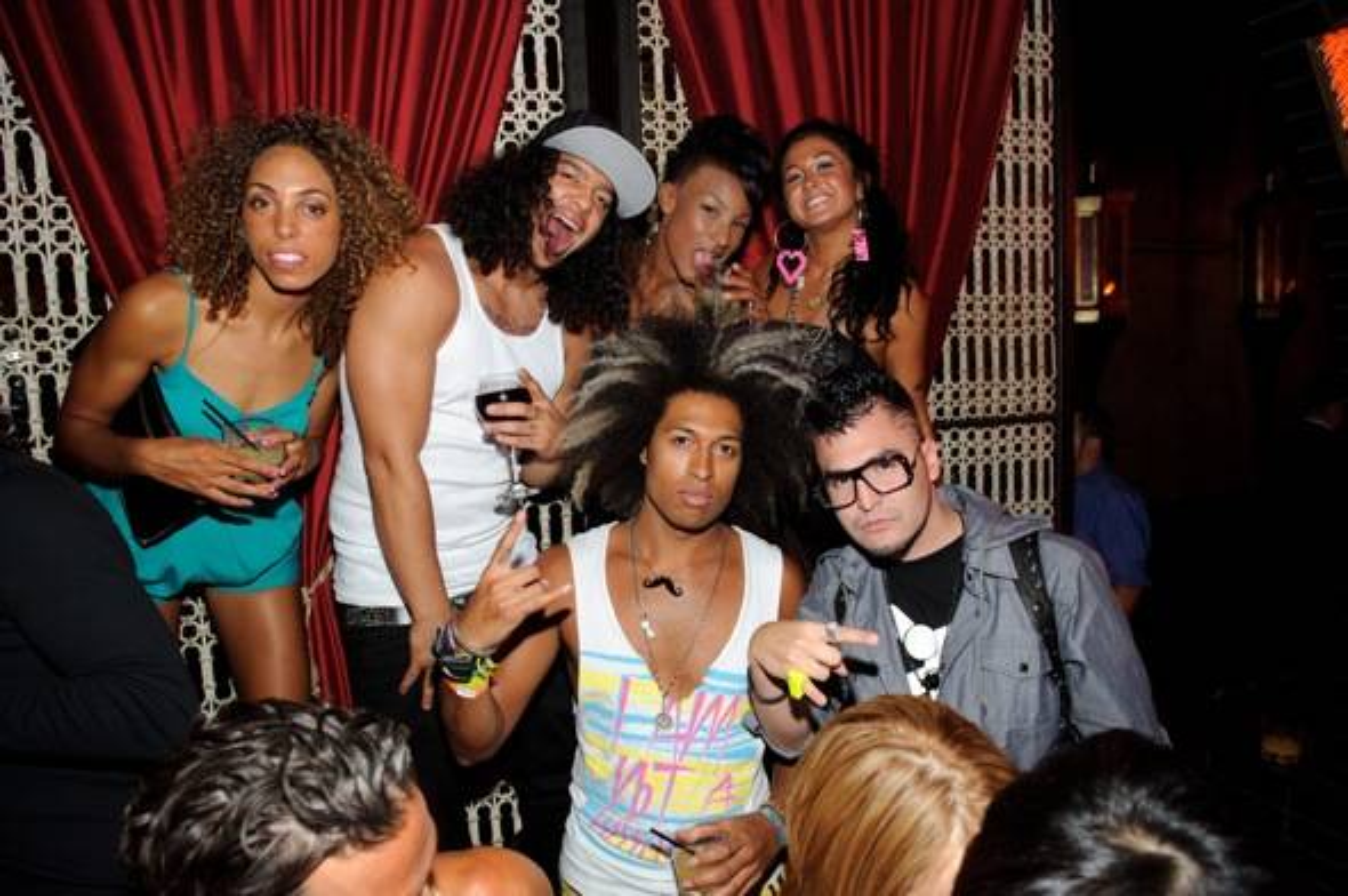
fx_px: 898
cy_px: 448
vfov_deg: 53.0
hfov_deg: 73.8
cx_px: 674
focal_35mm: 24
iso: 1250
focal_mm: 24
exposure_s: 1/5
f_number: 5
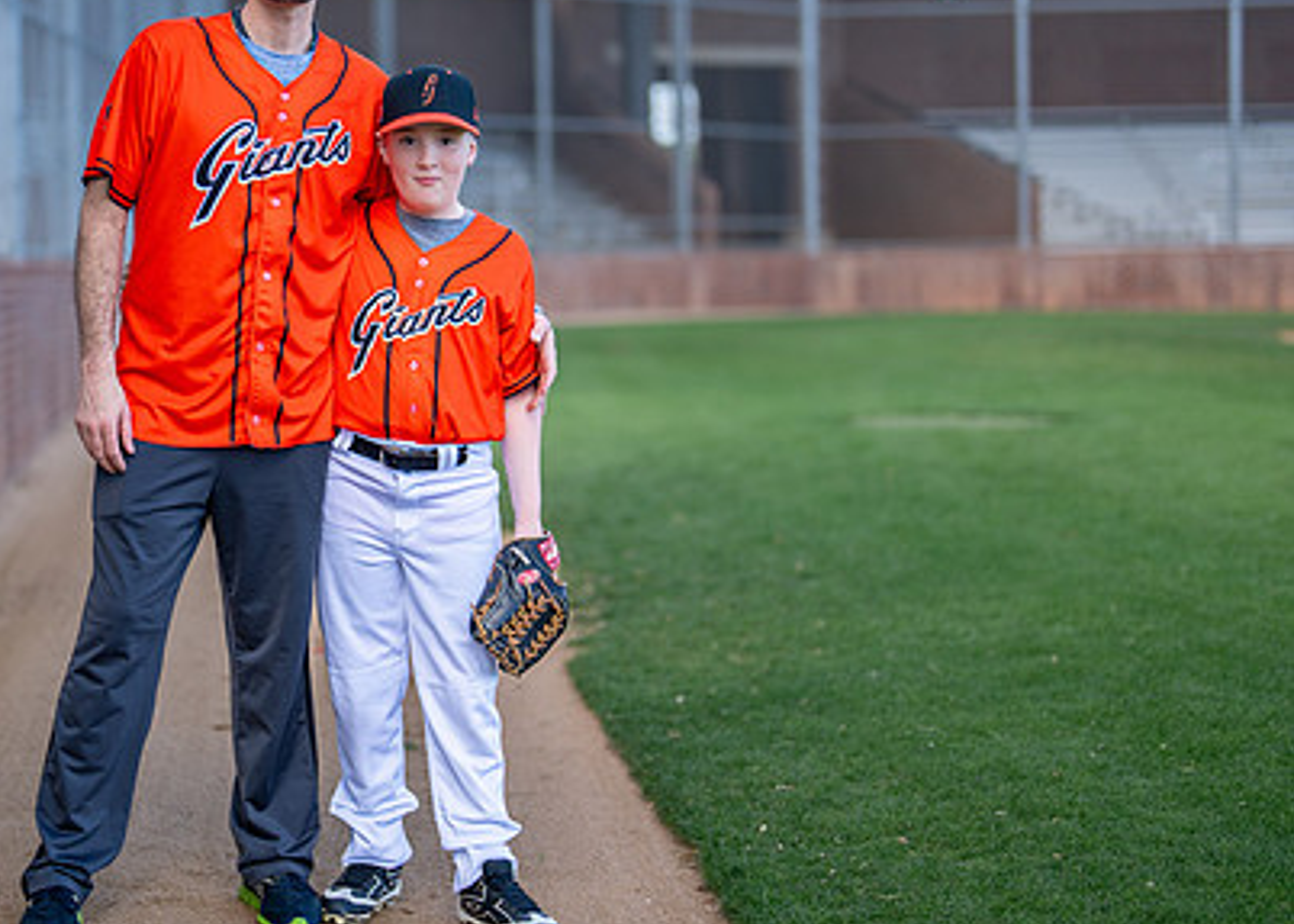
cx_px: 331
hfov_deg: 24.3
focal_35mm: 81
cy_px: 389
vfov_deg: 17.6
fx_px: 2976
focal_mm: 50
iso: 125
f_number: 1.2
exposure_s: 1/2000
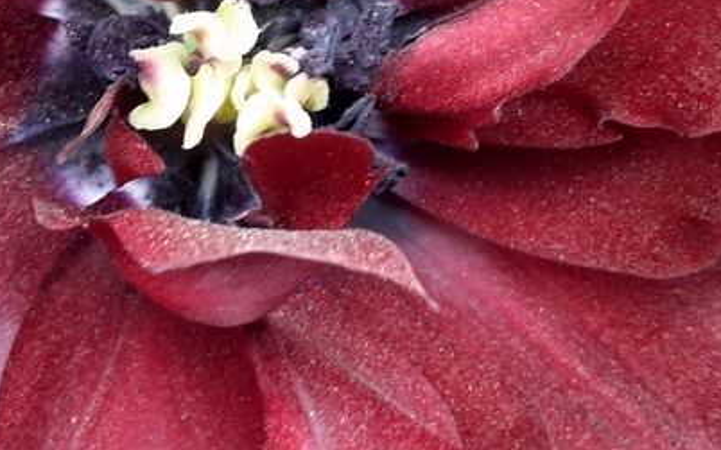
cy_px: 88
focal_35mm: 57
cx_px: 210
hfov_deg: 35.2
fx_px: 1120
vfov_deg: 22.4
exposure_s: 1/60
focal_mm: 2.91
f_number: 1.9
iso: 50
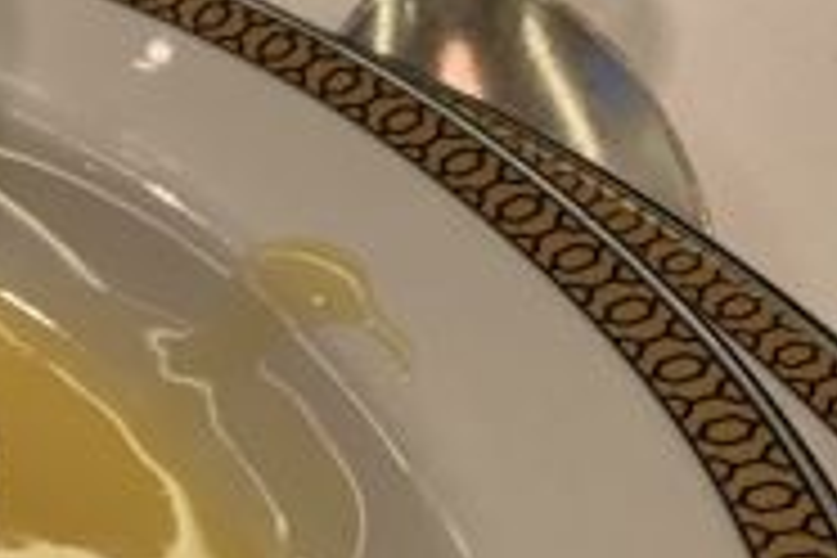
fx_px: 2023
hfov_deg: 19.8
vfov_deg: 15.2
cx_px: -472
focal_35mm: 87
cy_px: 644
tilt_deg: -46.5
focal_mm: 4.25
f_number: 1.8
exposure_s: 1/40
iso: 320
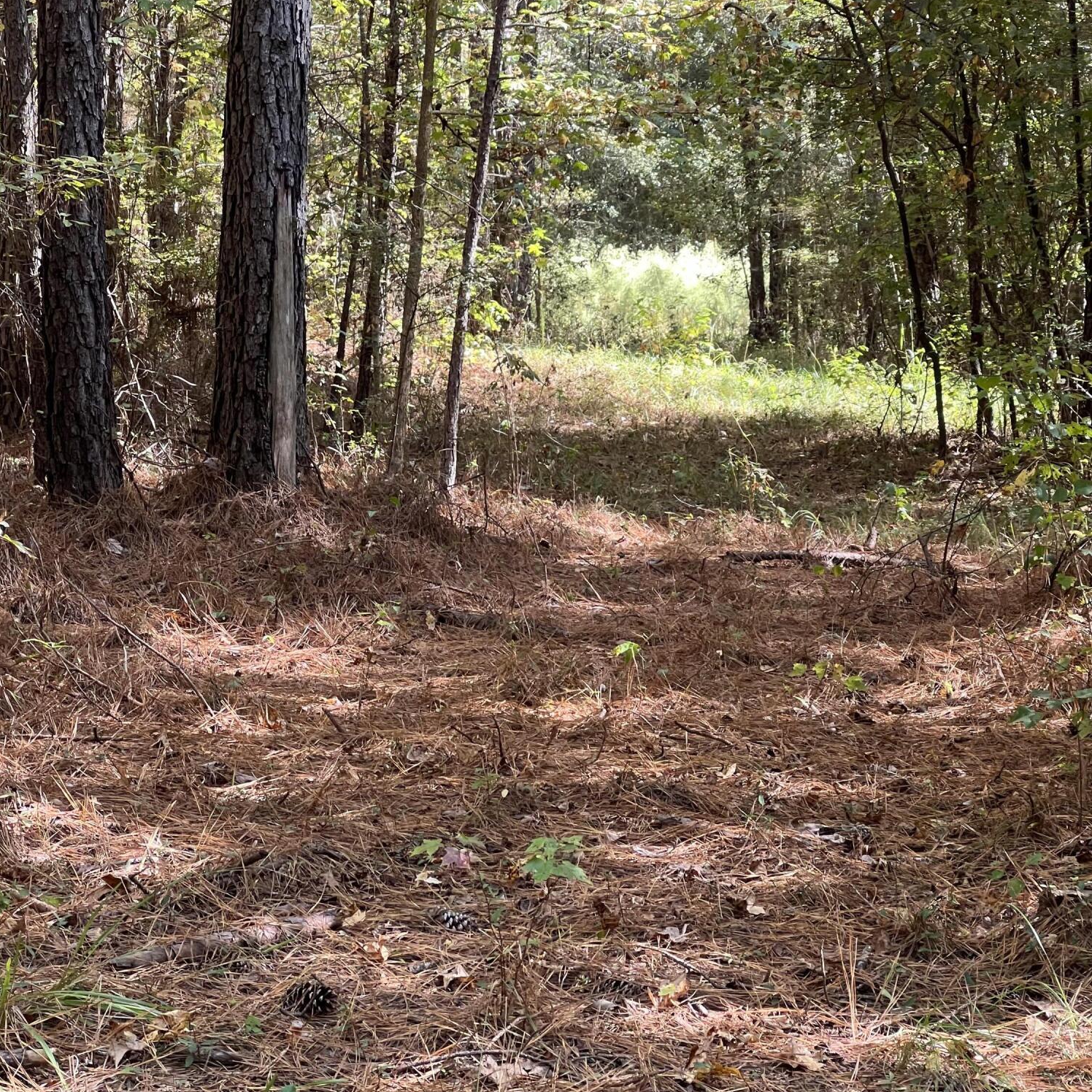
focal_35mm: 91
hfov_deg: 19.1
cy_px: 539
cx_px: 545
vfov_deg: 19.1
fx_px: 3248
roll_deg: +2.2
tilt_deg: -6.1
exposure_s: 1/99
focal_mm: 9
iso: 160
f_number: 2.8
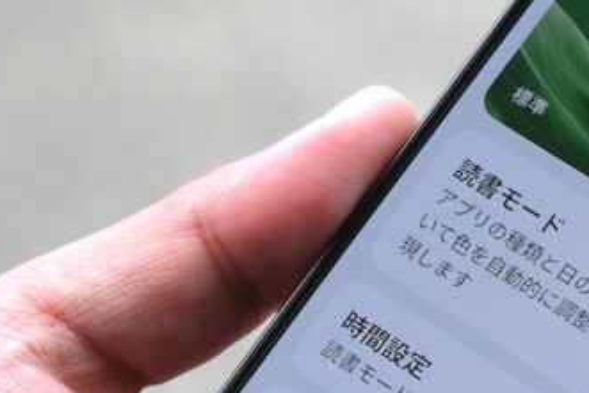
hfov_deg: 6.8
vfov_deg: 4.6
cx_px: 648
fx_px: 4927
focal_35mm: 301
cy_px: 327
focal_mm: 55
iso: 160
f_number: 5
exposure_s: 1/180
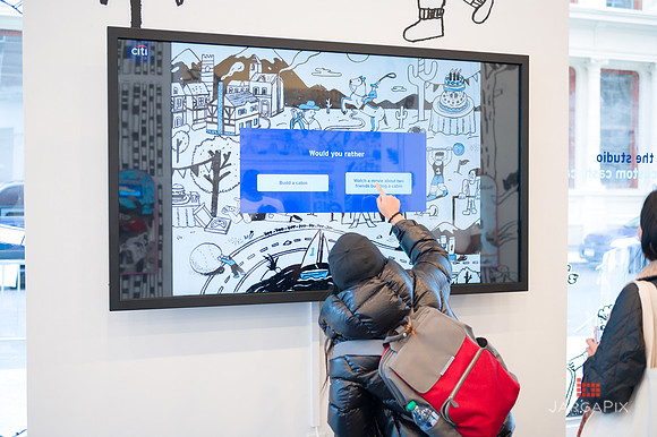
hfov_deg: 48.5
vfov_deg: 33.4
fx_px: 730
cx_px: 328
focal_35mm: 40
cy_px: 218
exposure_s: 1/200
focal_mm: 40
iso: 2500
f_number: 3.5
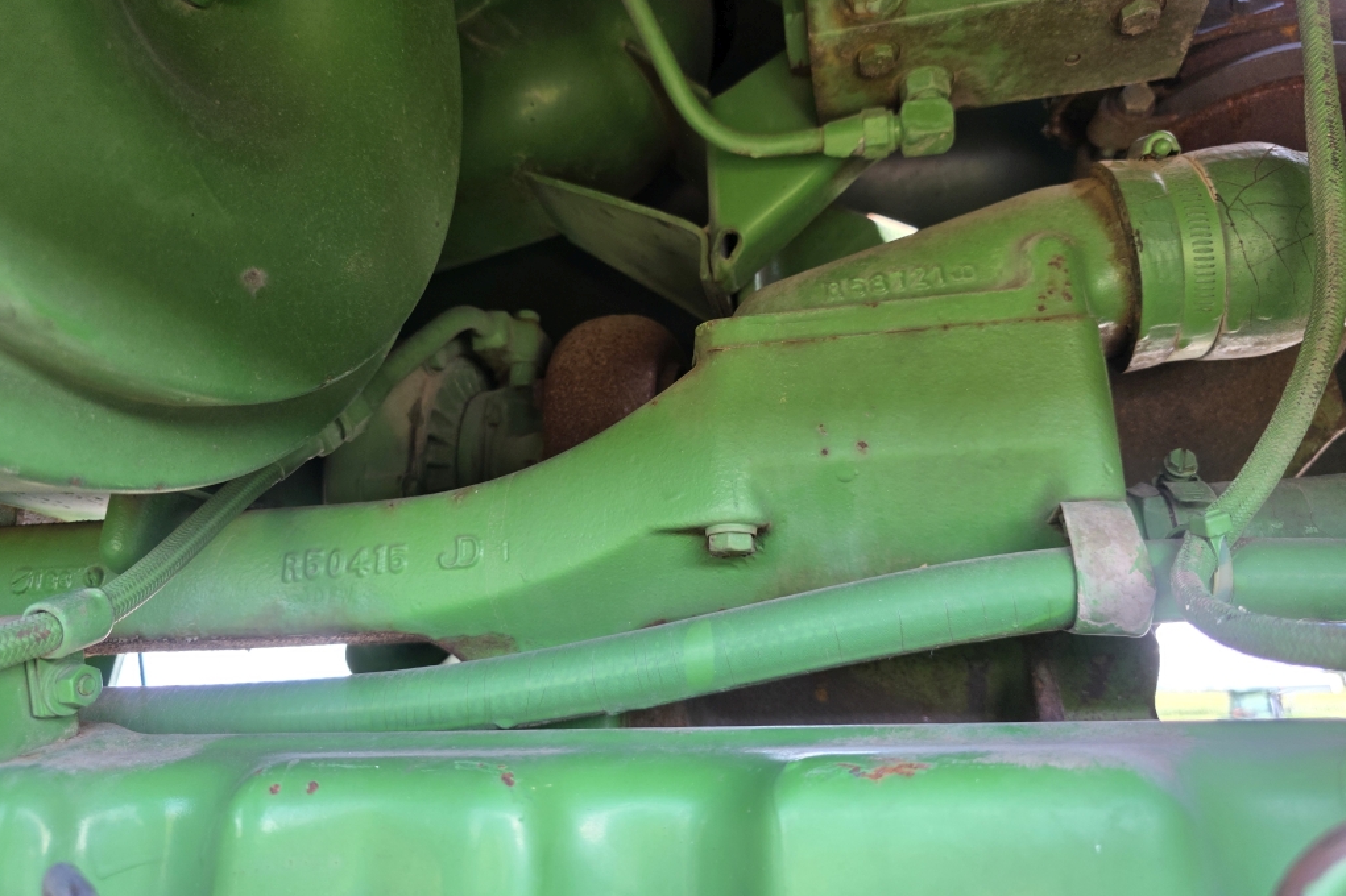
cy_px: 420
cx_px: 674
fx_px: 897
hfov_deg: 73.8
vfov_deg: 53.1
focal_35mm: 24
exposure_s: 1/180
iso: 100
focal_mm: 6.3
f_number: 1.7
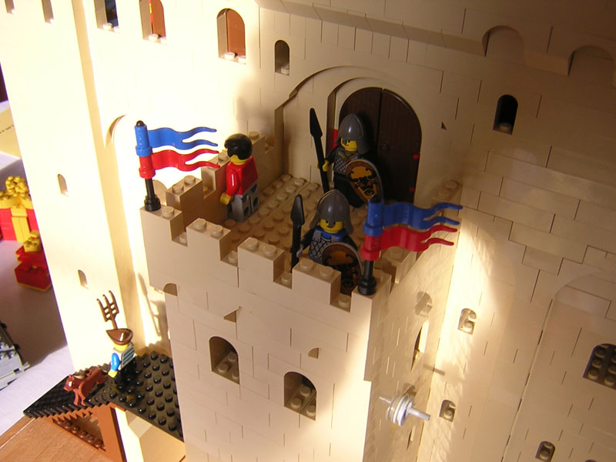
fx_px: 641
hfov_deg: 51.4
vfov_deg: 39.7
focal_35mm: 36
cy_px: 231
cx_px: 308
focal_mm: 4.7
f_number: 2.6
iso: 100
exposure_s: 1/46.1
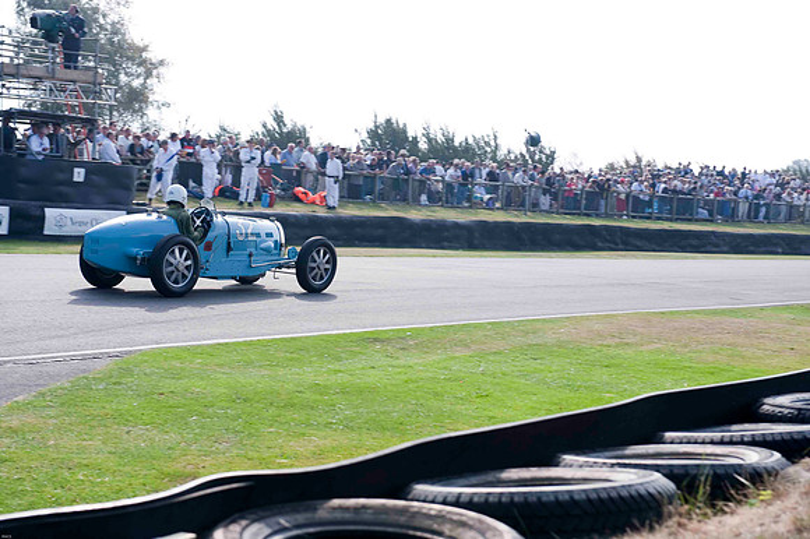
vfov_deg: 19.4
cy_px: 270
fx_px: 1574
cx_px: 405
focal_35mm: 70
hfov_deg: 28.9
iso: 500
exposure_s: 1/1000
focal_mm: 70
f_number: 6.3
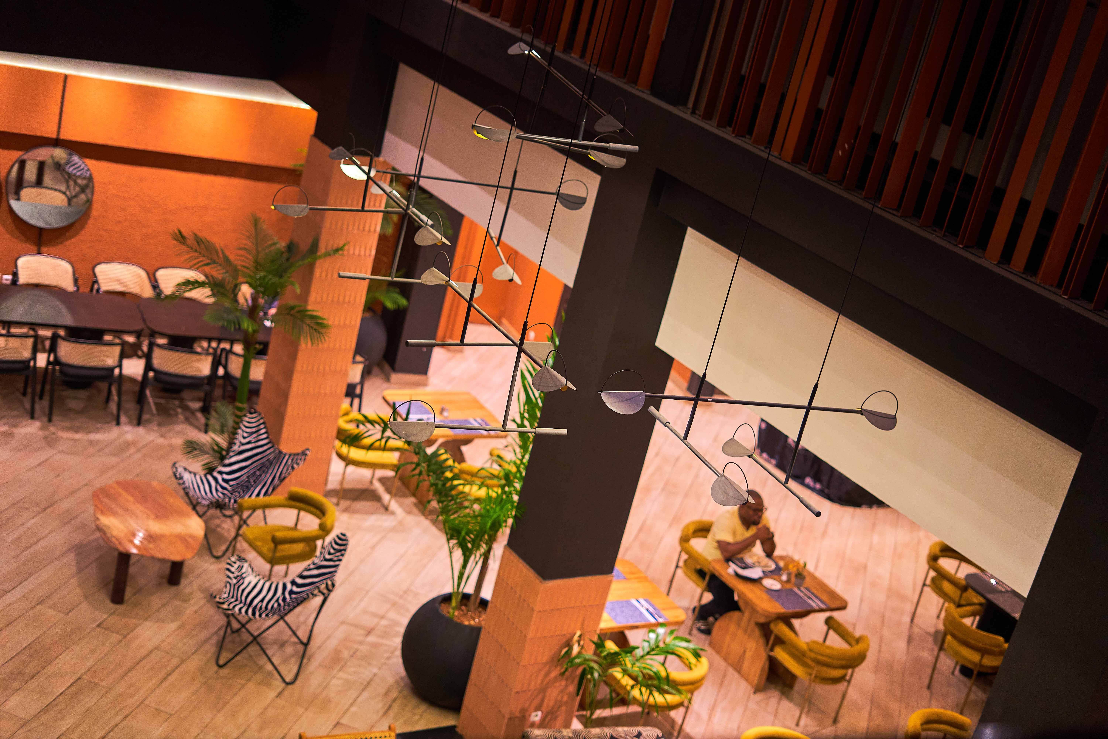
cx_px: 554
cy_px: 370
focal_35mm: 50
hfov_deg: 39.6
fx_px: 1539
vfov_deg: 27.0
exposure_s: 1/100
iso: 1000
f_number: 2
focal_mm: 50
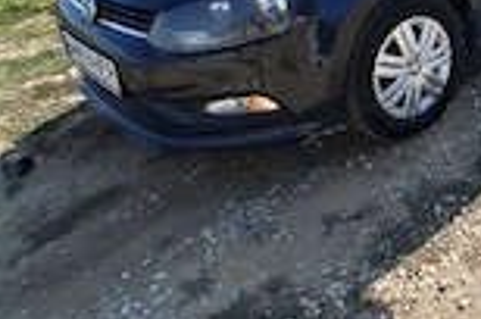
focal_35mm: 46
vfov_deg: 28.9
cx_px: 465
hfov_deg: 38.6
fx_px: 613
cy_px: 109
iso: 50
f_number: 2.2
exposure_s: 1/2500
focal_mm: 1.4
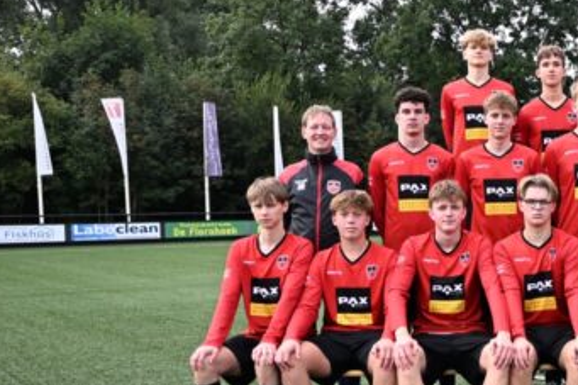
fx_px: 979
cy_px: 252
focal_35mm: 61
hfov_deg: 30.6
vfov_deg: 22.2
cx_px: 578
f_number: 4.5
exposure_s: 1/800
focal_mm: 17.5
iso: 320
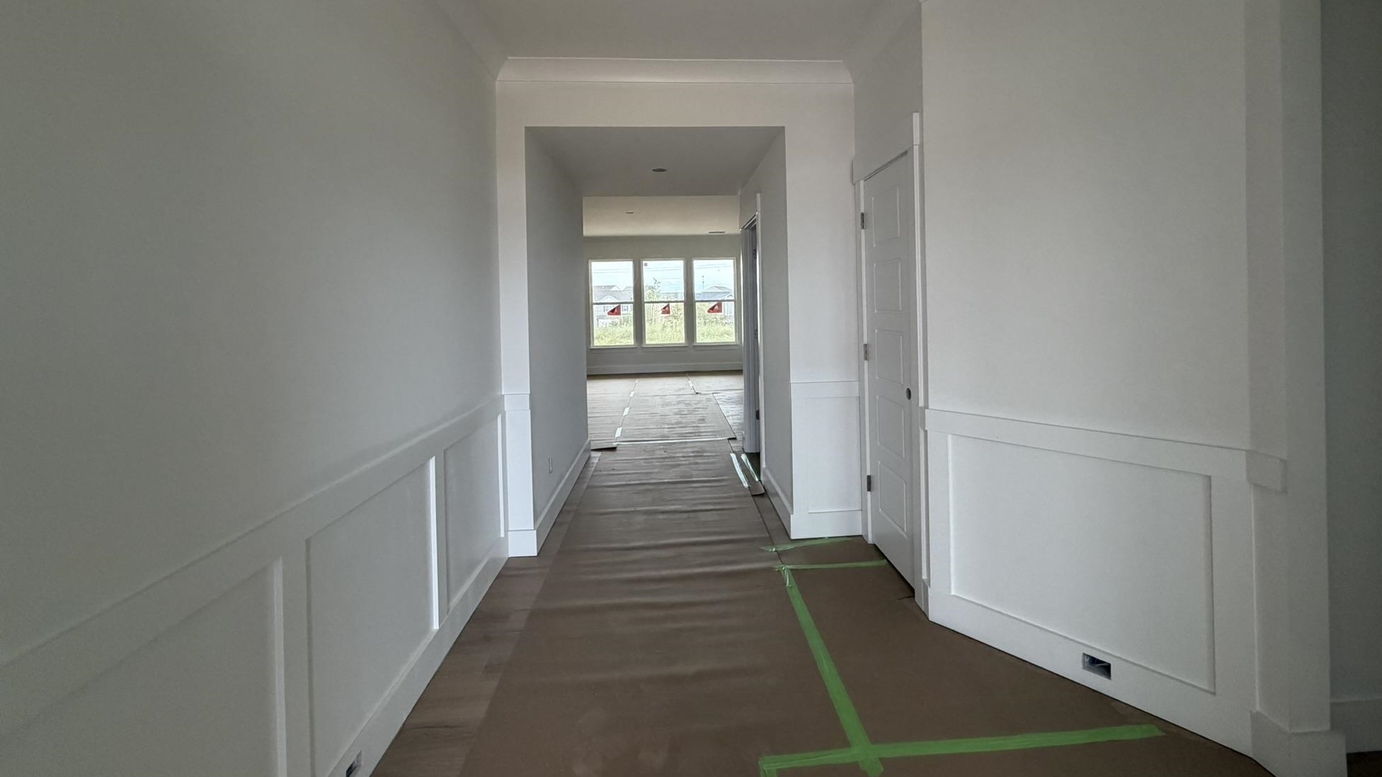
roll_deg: +1.0
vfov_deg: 66.3
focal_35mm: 16
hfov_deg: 99.3
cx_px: 719
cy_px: 304
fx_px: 586
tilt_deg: -0.9
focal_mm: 2.22
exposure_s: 1/81
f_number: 2.2
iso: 320
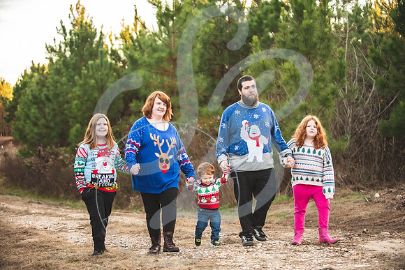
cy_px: 135
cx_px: 202
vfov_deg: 19.5
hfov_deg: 28.8
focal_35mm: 70
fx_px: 788
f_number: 2.8
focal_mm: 70
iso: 800
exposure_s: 1/320
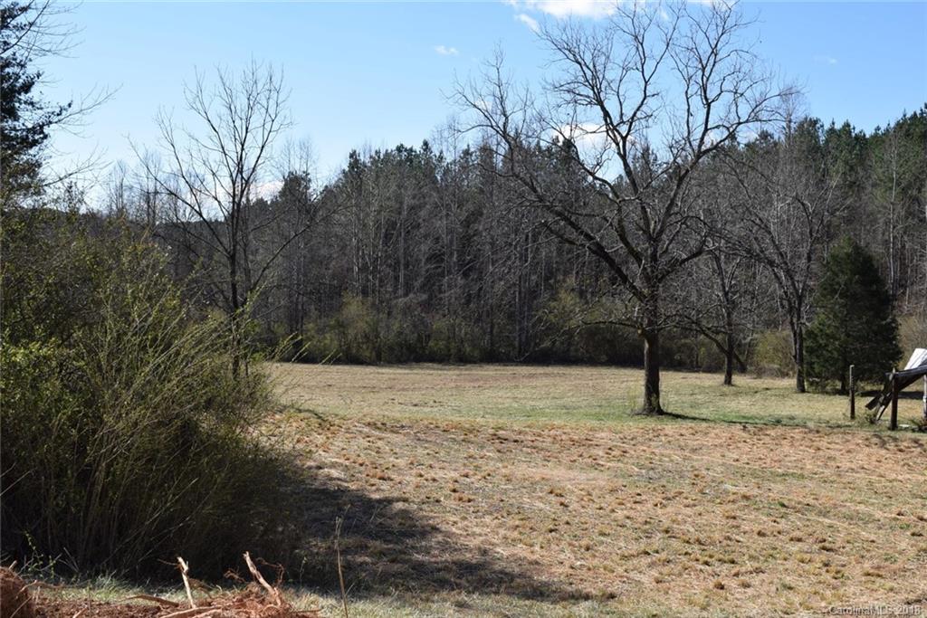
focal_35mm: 42
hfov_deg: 46.4
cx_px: 464
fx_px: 1082
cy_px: 309
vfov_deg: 31.9
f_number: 10
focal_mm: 28
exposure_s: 1/200
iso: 100
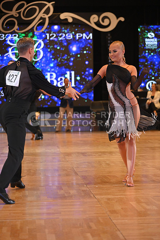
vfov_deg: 19.5
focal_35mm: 105
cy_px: 120
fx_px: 700
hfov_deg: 13.0
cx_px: 80
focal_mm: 105
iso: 1600
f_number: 4
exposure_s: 1/400
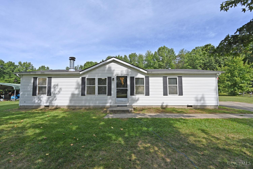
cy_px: 84
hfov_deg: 104.3
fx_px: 98
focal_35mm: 14
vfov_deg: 81.2
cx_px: 126
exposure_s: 1/250
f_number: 13
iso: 200
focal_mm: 14
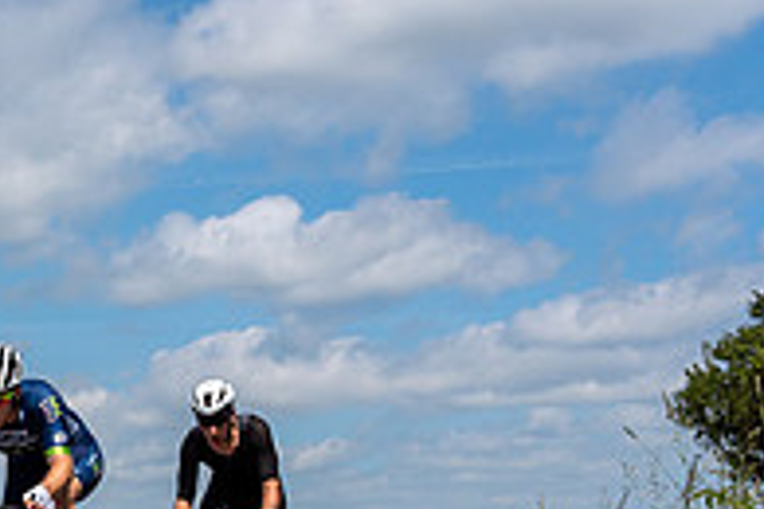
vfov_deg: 13.0
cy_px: 503
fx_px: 2207
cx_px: -263
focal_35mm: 104
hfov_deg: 18.2
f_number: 6.3
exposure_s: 1/1250
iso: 100
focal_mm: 35
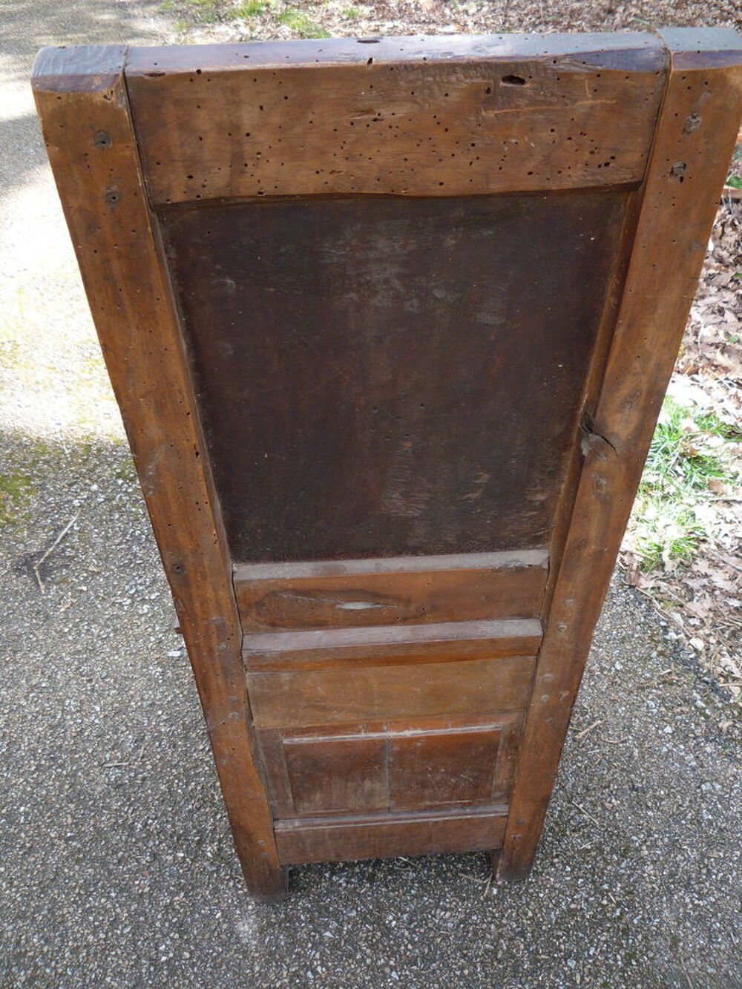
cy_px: 494
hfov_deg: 46.8
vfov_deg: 60.0
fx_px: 857
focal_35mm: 30
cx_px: 371
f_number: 3.3
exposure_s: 1/80
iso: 100
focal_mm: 5.2
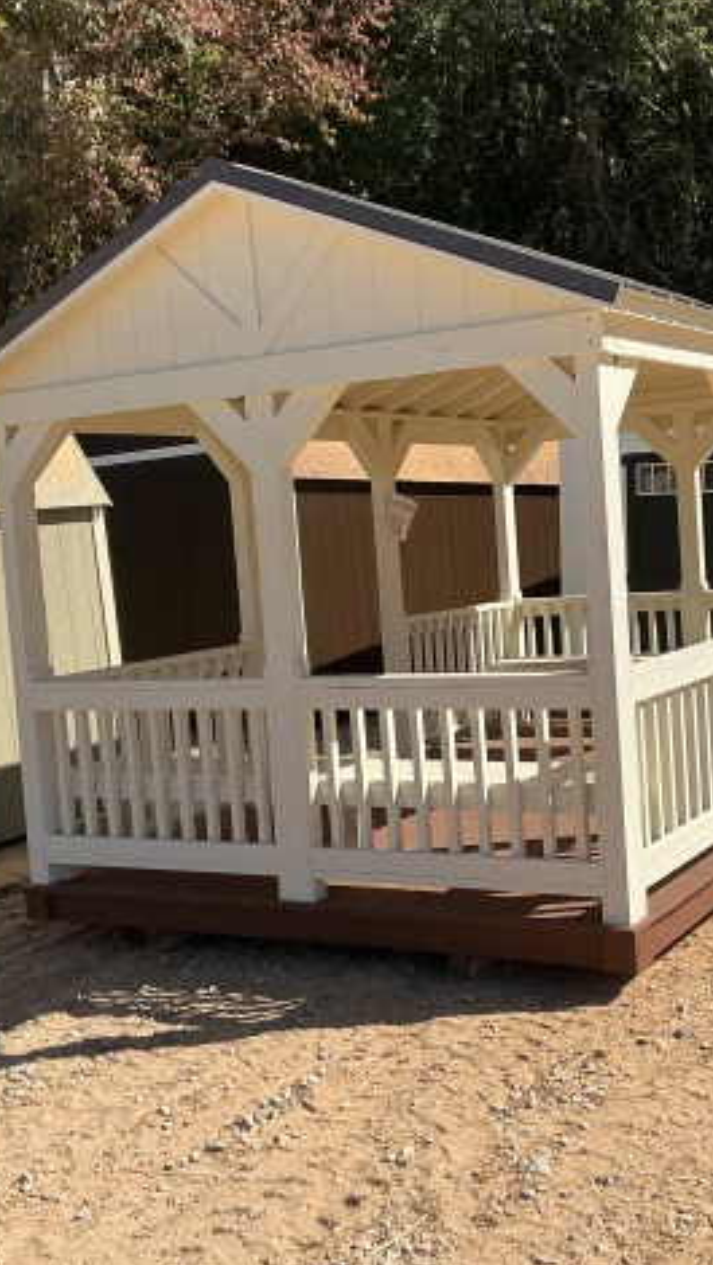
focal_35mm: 43
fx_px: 1443
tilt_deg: -8.1
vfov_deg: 47.3
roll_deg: +5.4
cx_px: 522
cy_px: 632
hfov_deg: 27.4
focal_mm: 3
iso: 25
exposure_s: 1/2320
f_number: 1.8
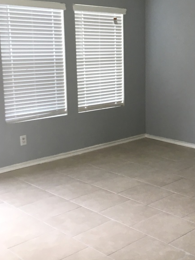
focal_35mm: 54
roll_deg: +0.3
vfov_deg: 35.5
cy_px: 111
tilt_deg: -9.2
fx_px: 406
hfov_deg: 26.3
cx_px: 168
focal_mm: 4.15
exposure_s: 1/40
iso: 32
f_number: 2.2
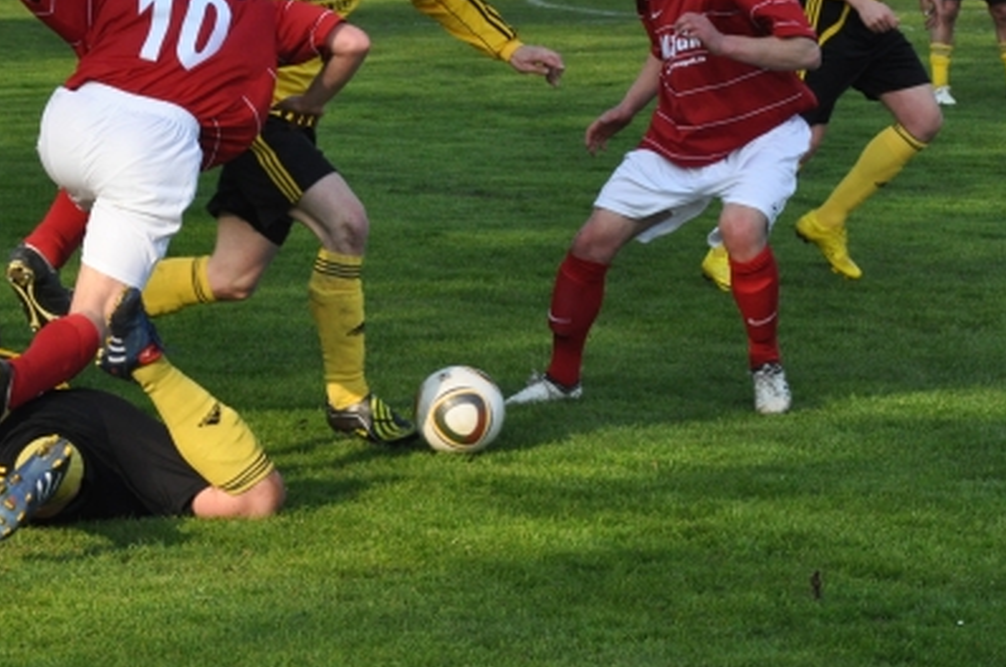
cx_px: 116
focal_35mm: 226
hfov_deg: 9.1
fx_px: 6305
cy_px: 256
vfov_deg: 6.1
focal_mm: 75
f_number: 8
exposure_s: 1/1000
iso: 800
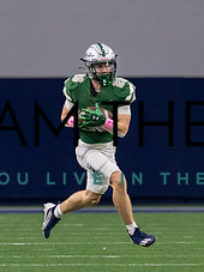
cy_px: 135
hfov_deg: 1.4
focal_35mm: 1059
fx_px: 8329
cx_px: 83
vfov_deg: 1.9
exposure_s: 1/1000
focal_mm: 200
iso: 2000
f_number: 2.8
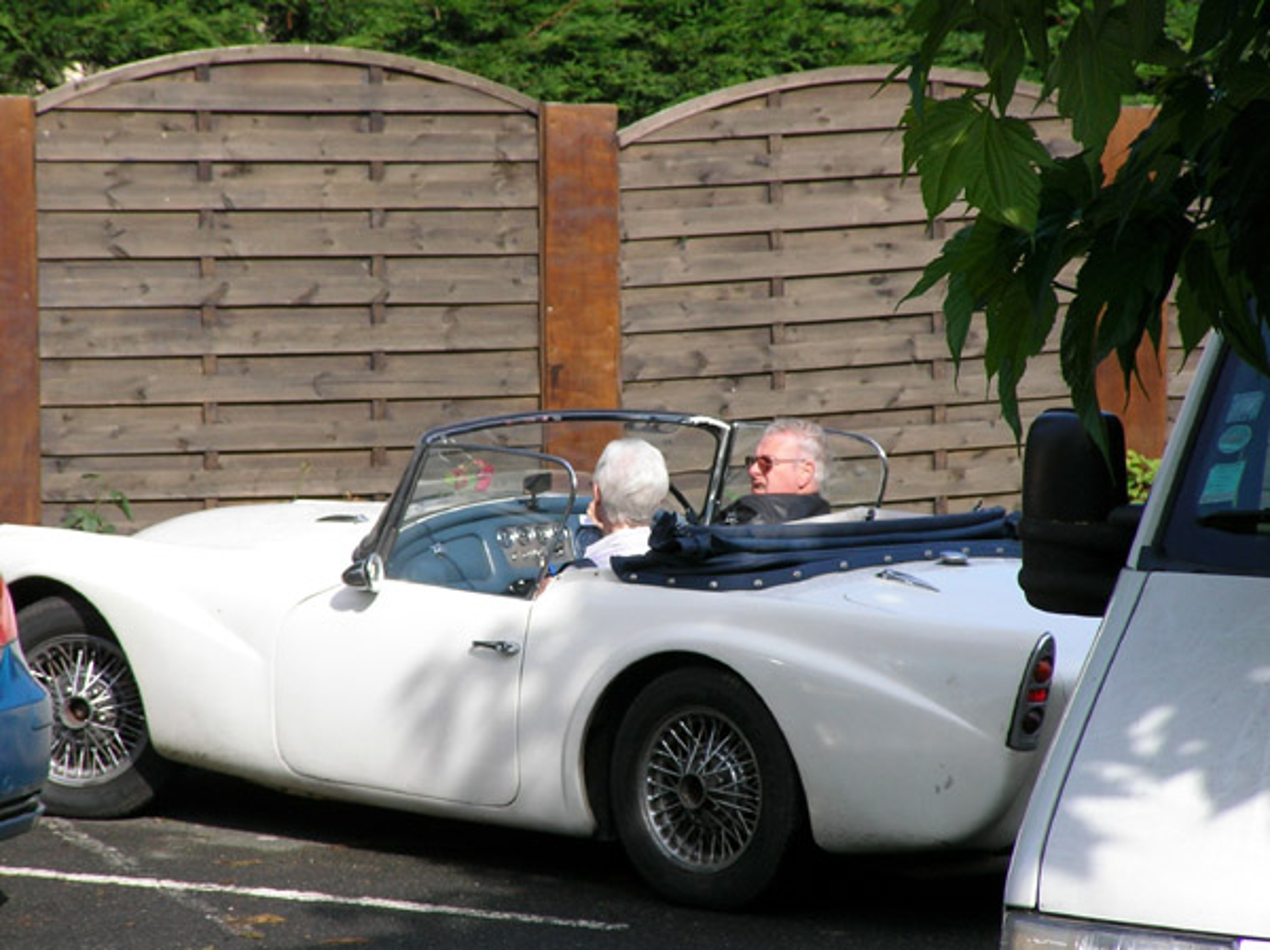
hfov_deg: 11.7
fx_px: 6195
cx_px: 635
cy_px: 475
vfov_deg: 8.8
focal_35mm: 169
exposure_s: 1/522
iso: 71
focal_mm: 25.9
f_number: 4.5
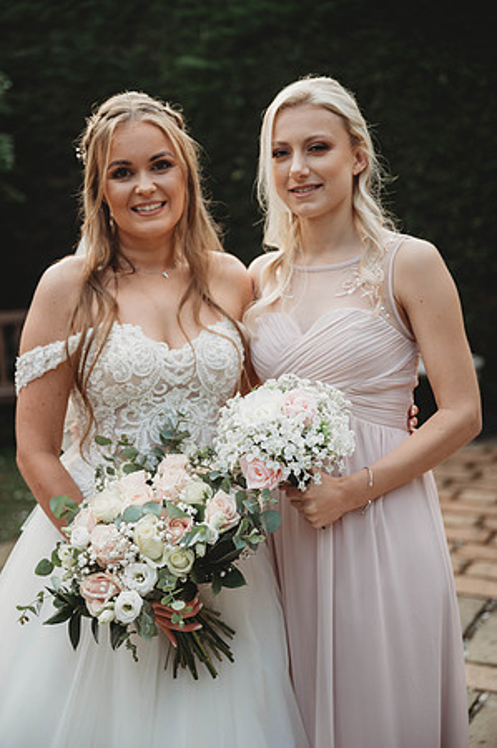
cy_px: 374
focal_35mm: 57
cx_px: 248
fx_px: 1183
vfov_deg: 35.1
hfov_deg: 23.7
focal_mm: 57
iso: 100
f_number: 2.8
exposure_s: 1/400
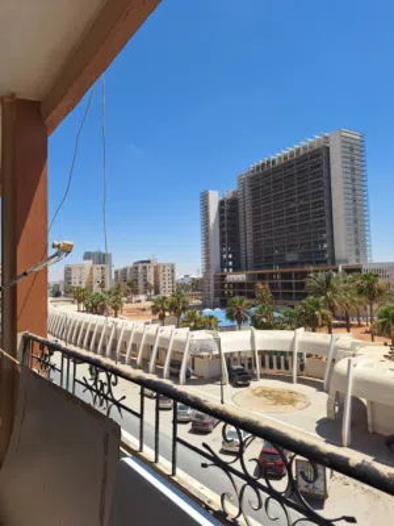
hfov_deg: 58.9
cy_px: 263
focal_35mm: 23
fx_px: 349
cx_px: 197
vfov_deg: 73.9
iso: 40
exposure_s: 1/3436
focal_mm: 5.54
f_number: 1.8
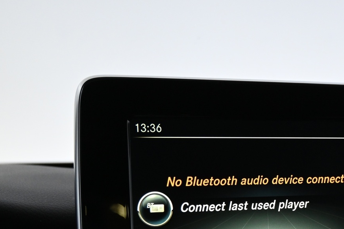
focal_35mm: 64
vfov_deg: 20.8
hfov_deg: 31.0
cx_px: 252
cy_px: 211
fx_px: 611
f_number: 4.2
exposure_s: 1/40
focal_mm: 23
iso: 1600
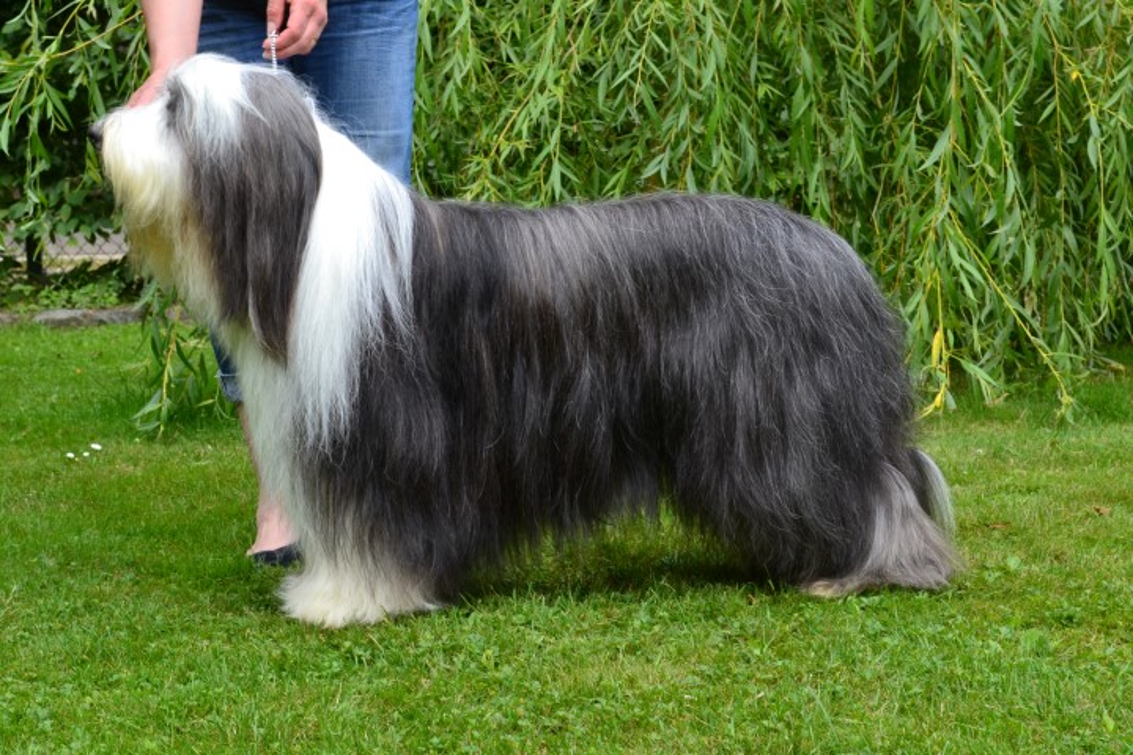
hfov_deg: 24.6
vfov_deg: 16.6
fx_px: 2596
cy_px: 378
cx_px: 566
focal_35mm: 82
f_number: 9
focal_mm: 55
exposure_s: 1/160
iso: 400
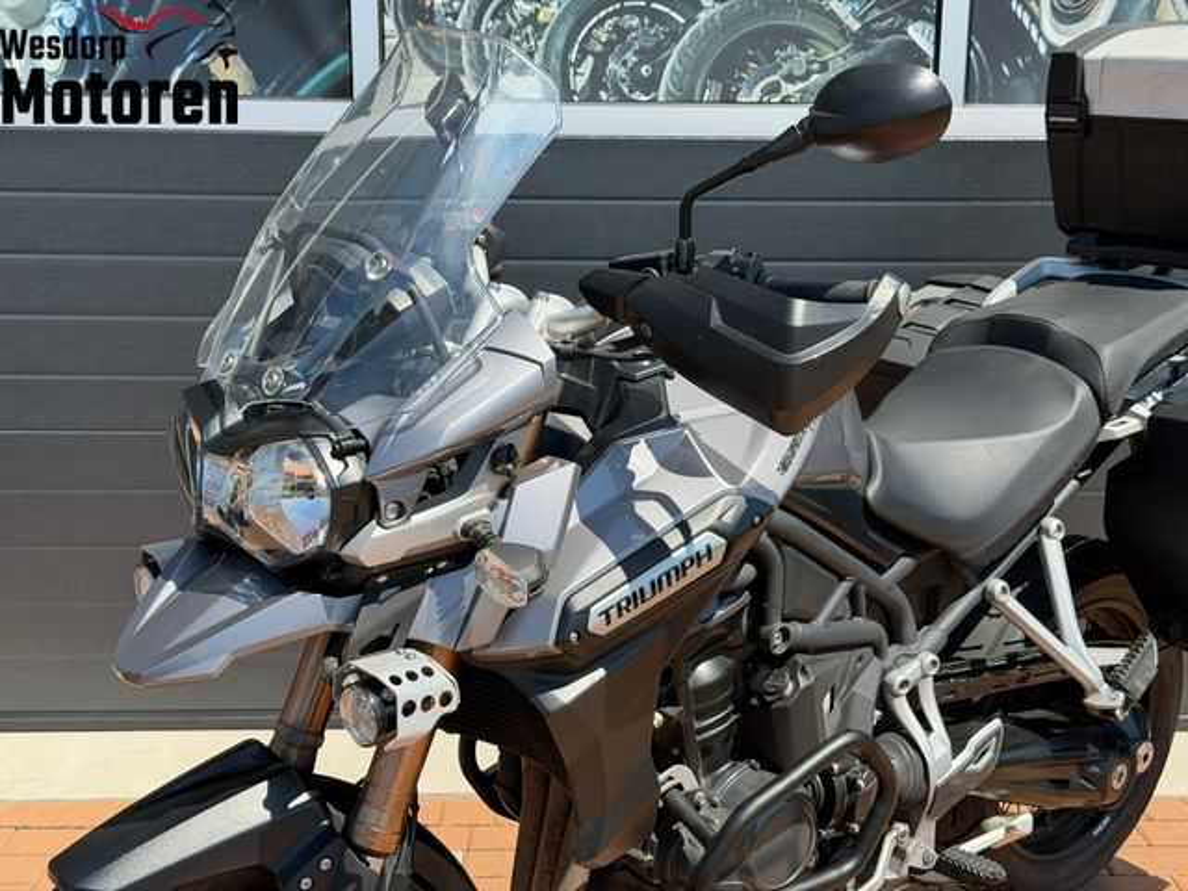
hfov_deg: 39.7
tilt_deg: -12.1
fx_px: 1647
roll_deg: -0.4
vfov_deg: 30.3
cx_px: 594
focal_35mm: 48
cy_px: 446
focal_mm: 6.76
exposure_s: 1/2342
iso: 64
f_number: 1.78
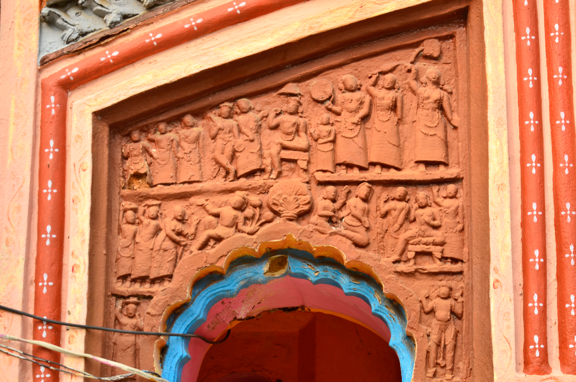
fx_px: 2515
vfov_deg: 8.7
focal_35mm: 158
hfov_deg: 13.1
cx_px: 288
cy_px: 191
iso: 100
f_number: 7.1
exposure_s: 1/160
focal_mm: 105
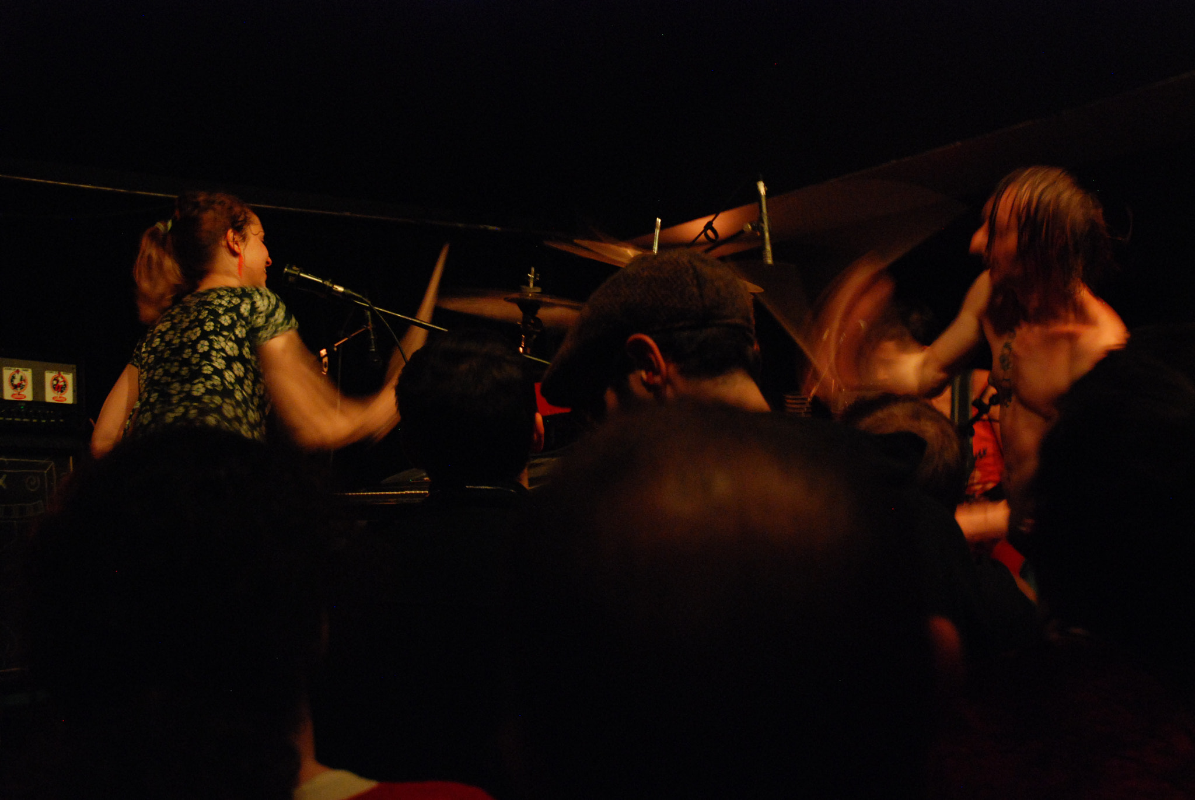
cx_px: 598
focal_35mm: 44
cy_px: 400
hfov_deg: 44.9
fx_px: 1446
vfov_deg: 30.9
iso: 1250
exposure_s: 1/20
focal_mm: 29
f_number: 4.5
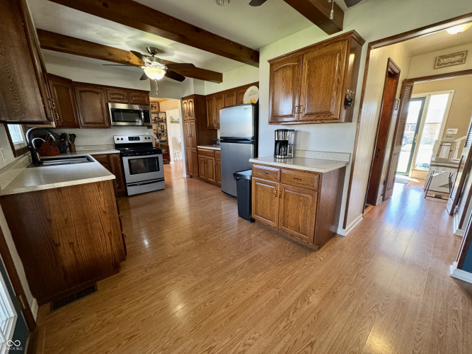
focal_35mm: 14
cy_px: 177
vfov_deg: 85.7
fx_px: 191
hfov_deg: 102.1
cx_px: 236
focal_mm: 2.22
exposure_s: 1/60
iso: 400
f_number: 2.2
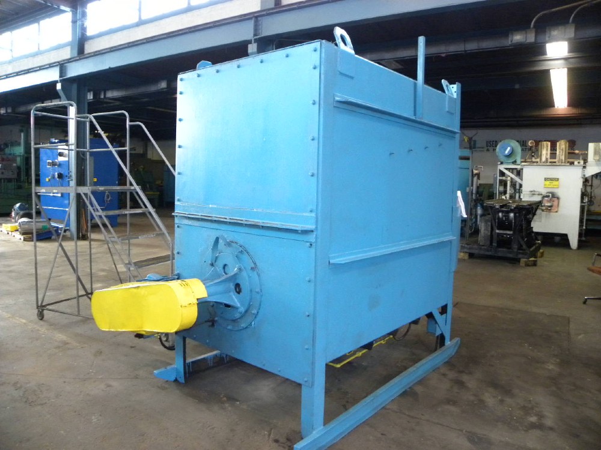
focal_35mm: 26
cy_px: 225
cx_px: 300
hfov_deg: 67.3
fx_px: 451
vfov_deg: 53.1
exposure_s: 1/30
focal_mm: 4.6
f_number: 2.8
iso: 400
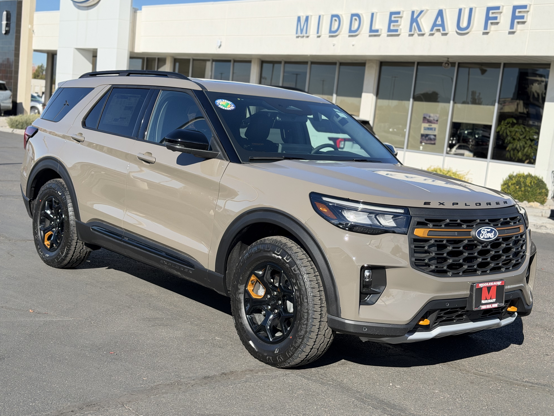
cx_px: 276
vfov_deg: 29.7
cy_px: 206
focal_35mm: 49
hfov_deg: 38.9
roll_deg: -5.4
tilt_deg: -7.0
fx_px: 784
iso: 100
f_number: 1.78
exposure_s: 1/3891
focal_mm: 6.76
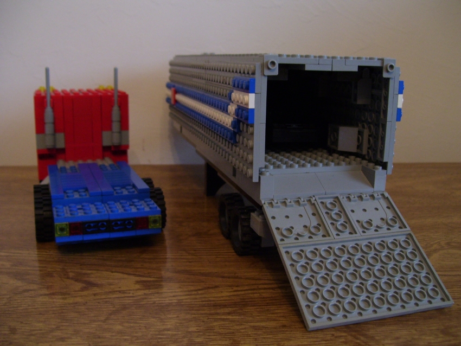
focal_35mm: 37
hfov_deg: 50.1
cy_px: 173
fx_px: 493
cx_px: 230
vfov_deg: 38.7
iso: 160
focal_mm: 6
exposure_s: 1/8
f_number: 2.7
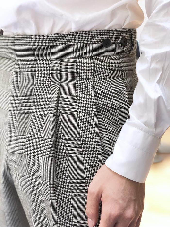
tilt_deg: -6.4
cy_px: 114
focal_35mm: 52
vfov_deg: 36.8
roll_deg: -2.3
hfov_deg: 28.0
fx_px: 341
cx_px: 85
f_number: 2.4
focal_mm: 6
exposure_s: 1/30
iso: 125
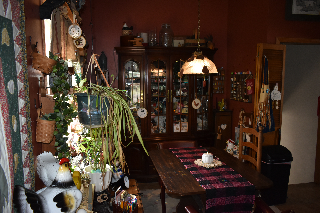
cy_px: 106
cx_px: 160
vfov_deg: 43.6
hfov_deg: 61.9
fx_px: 267
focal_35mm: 30
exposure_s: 1/200
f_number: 3.5
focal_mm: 20
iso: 900
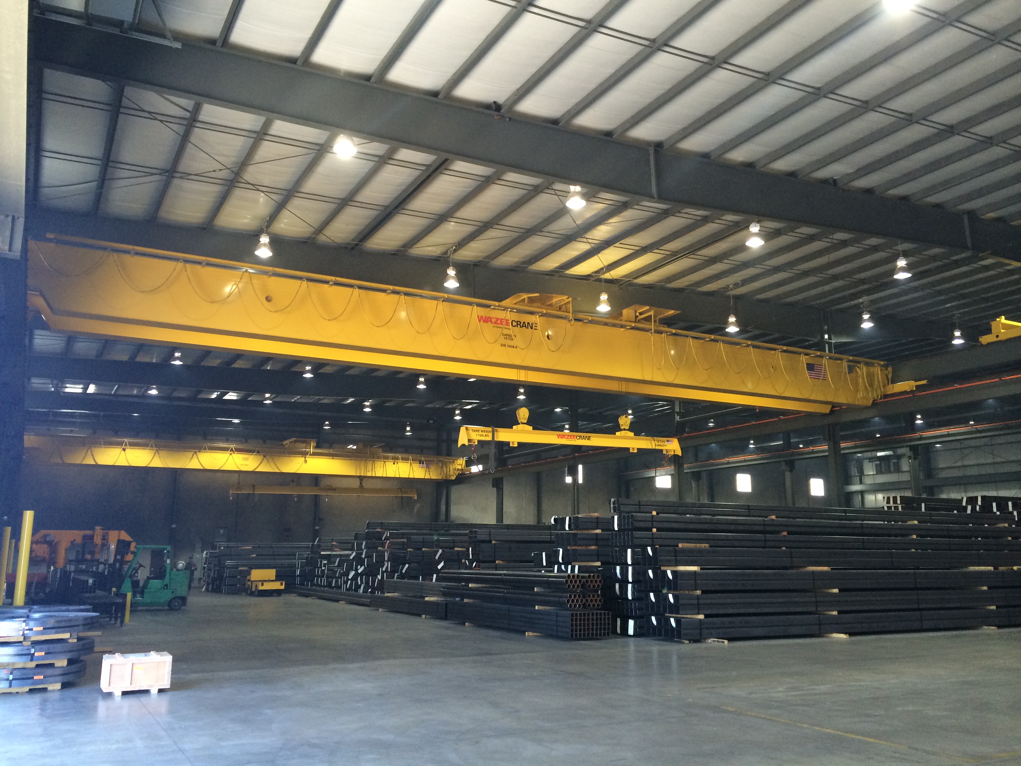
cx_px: 510
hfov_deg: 60.0
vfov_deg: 46.8
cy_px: 383
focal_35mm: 30
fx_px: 885
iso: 64
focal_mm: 4.12
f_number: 2.2
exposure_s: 1/30
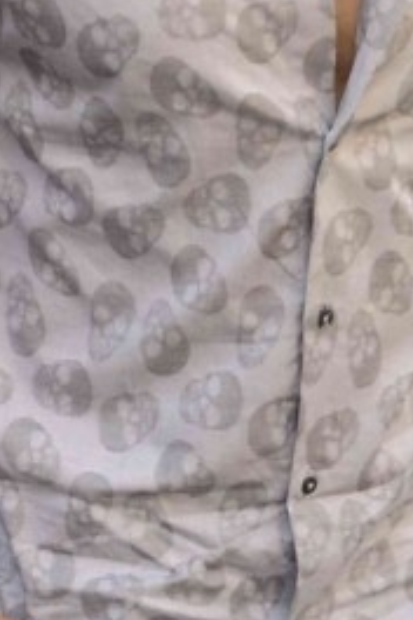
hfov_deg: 6.9
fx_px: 3441
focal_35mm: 200
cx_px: 272
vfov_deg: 10.2
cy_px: 535
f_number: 7.1
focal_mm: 22
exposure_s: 1/200
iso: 400
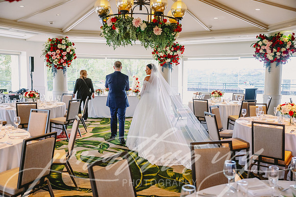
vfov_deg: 39.4
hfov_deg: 56.5
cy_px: 98
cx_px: 148
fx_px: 275
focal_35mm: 34
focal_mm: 33.5
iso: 2500
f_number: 2.8
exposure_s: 1/160
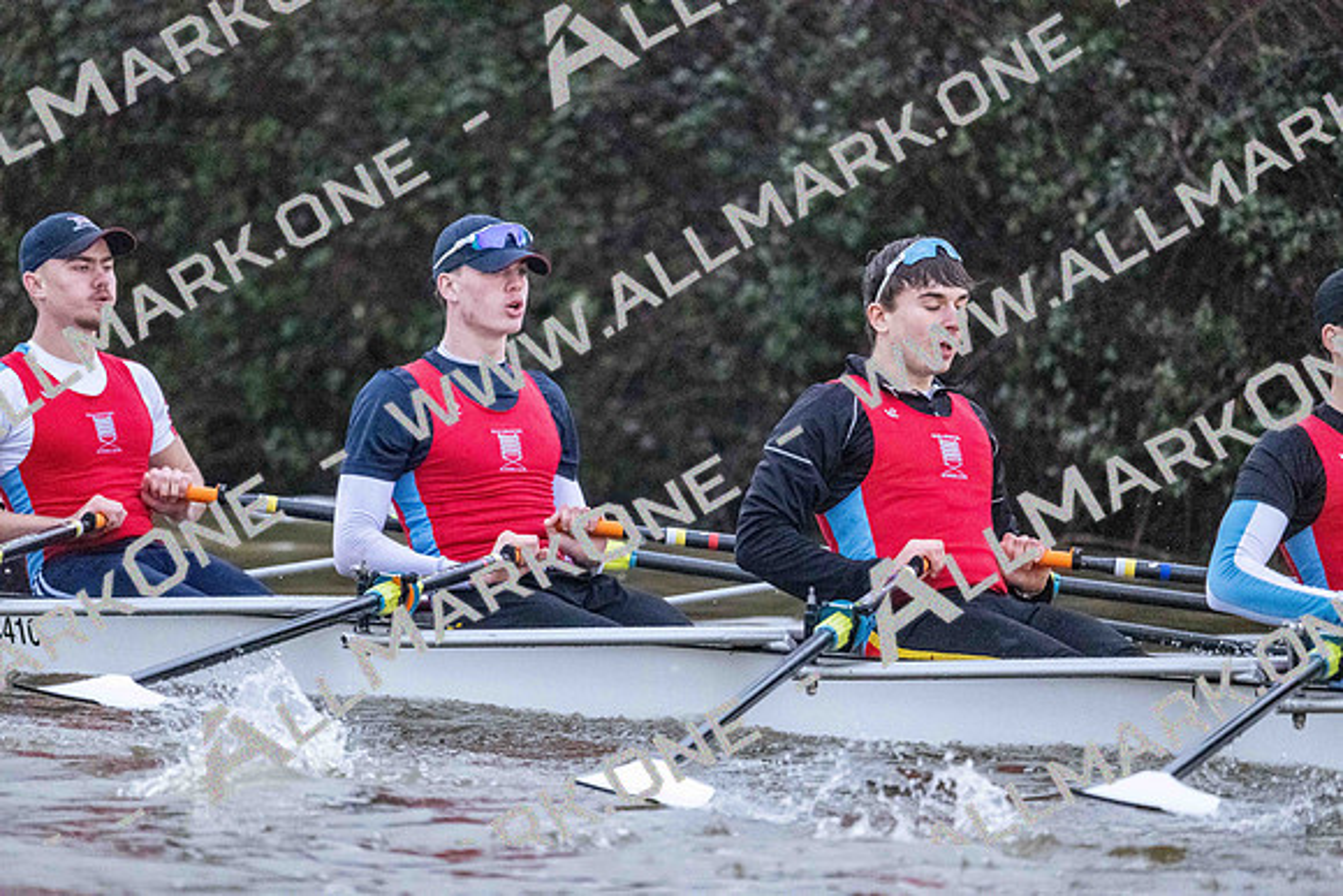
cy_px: 448
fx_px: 14925
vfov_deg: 3.4
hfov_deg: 5.2
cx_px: 672
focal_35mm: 400
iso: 18000
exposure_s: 1/1600
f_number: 4.5
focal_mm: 400
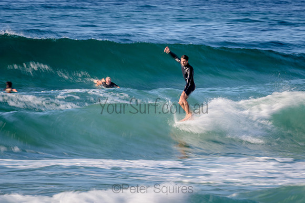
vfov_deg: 2.2
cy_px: 105
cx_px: 187
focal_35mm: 613
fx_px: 5194
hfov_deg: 3.4
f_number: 13
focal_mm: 500
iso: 31
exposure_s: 1/13
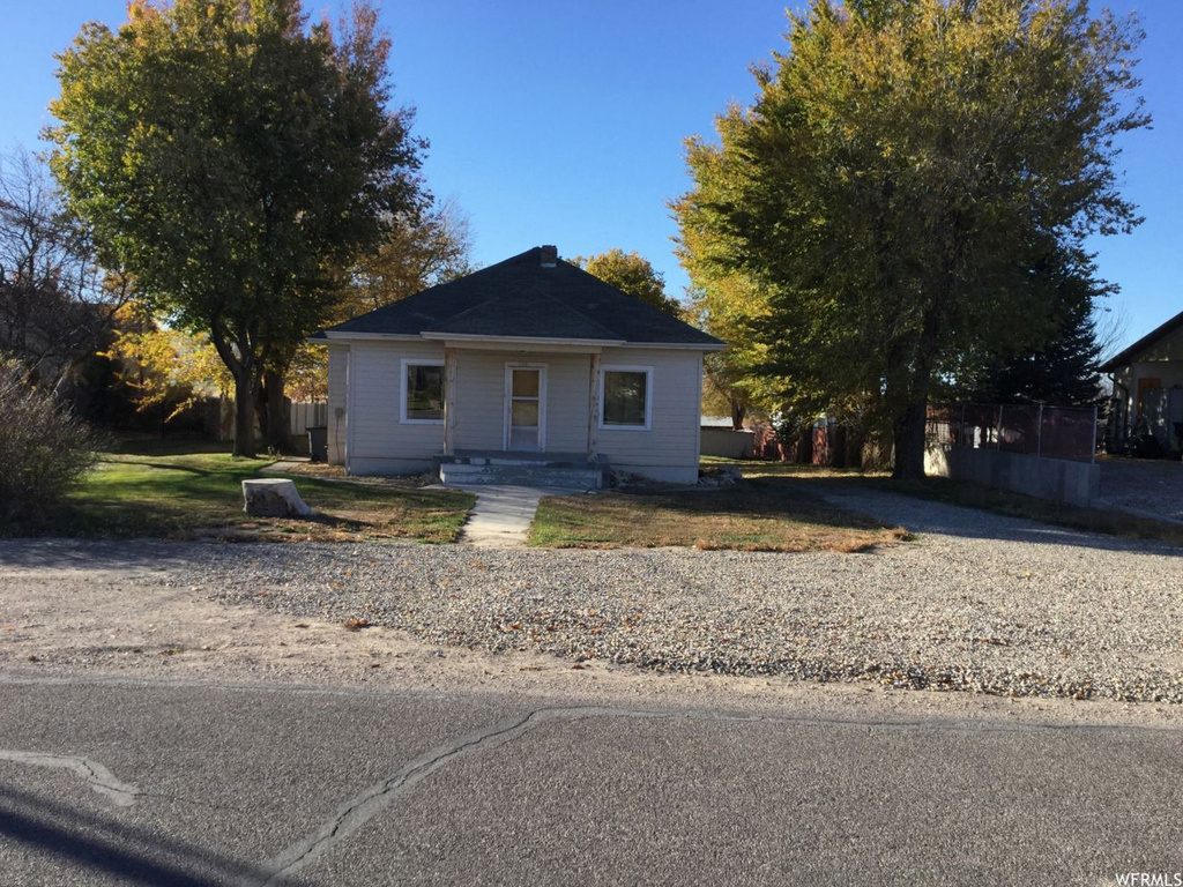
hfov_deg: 58.4
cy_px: 444
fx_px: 1059
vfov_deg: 45.4
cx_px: 592
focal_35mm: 31
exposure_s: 1/657
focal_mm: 3.3
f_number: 2.4
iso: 25
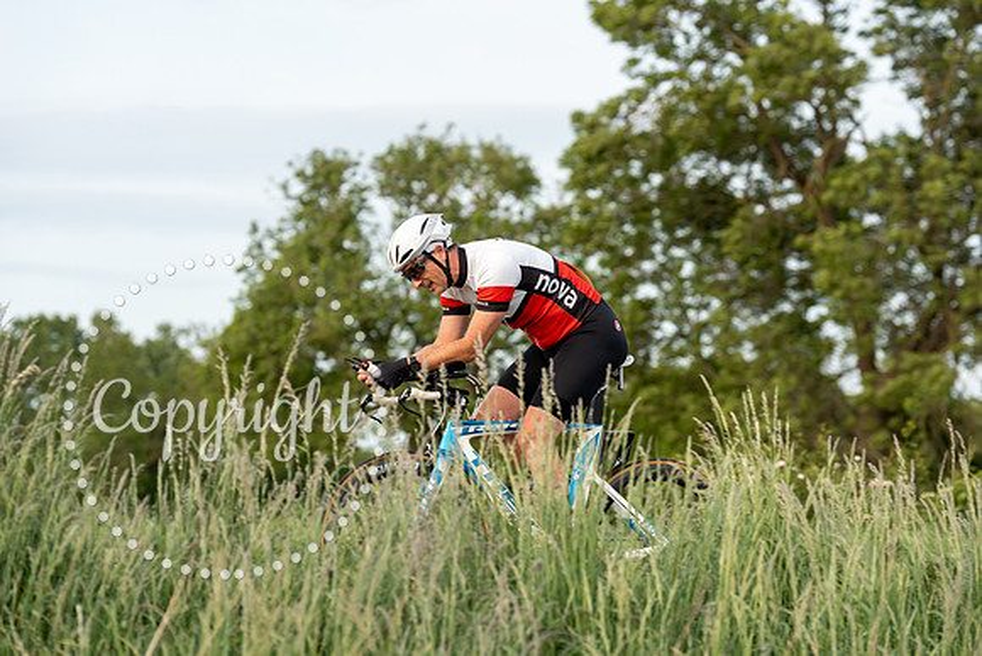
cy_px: 328
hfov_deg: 17.3
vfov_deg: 11.6
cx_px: 491
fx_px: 3219
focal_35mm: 118
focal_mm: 118
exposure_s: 1/1000
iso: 400
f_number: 4
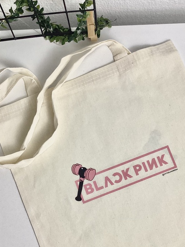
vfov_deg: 41.3
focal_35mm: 45
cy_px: 172
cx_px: 115
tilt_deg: -82.6
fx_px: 321
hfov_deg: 32.1
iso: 50
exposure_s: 1/100
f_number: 2.4
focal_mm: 3.3
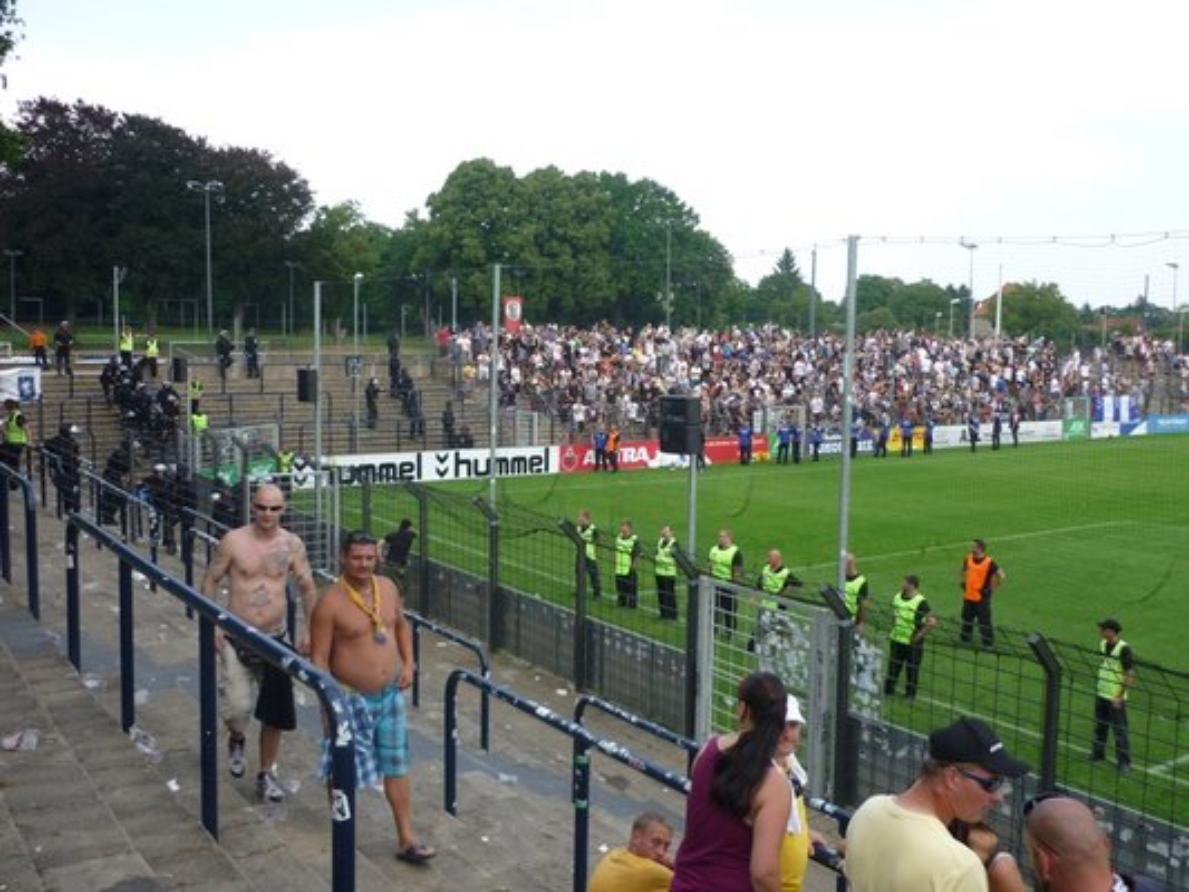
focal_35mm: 33
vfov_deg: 43.0
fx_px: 1134
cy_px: 446
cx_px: 594
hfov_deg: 55.3
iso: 80
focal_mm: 5.5
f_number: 2.8
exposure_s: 1/320
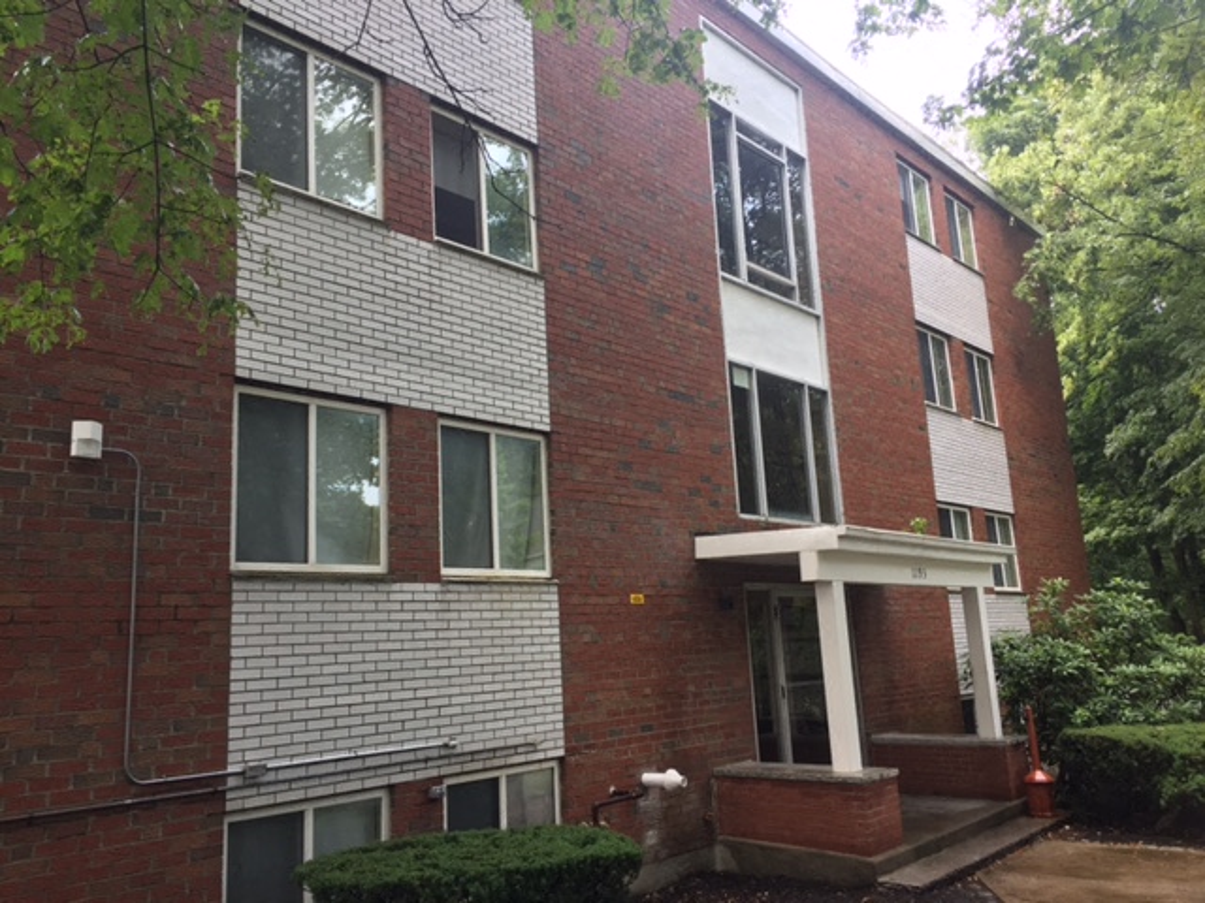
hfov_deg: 61.7
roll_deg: +1.9
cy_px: 452
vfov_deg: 48.2
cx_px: 602
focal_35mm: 29
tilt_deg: +11.7
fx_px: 1010
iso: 32
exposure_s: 1/120
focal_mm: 4.15
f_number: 2.2
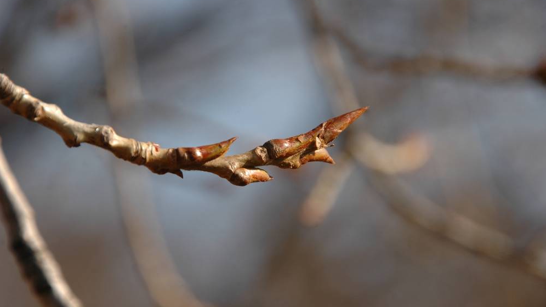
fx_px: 5704
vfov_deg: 3.1
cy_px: 157
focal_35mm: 394
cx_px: 273
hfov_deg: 5.5
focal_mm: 250
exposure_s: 1/320
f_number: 8
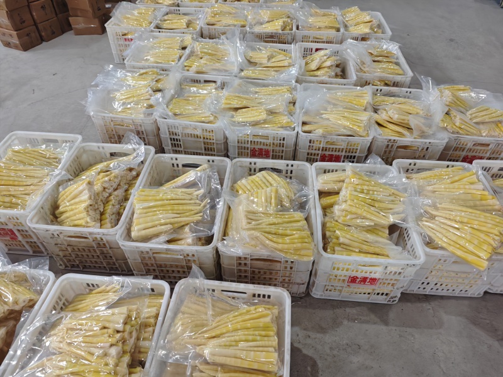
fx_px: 334
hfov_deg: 73.9
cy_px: 188
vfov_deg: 58.9
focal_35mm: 23
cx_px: 252
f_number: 1.6
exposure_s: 1/400
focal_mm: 6.55
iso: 5000
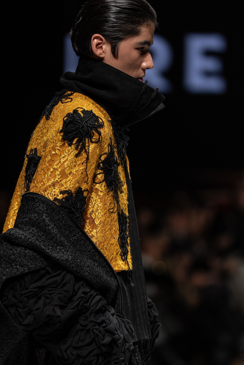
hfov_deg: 4.2
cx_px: 98
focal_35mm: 326
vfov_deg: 6.3
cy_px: 213
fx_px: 3314
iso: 200
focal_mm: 200
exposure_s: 1/400
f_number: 2.8
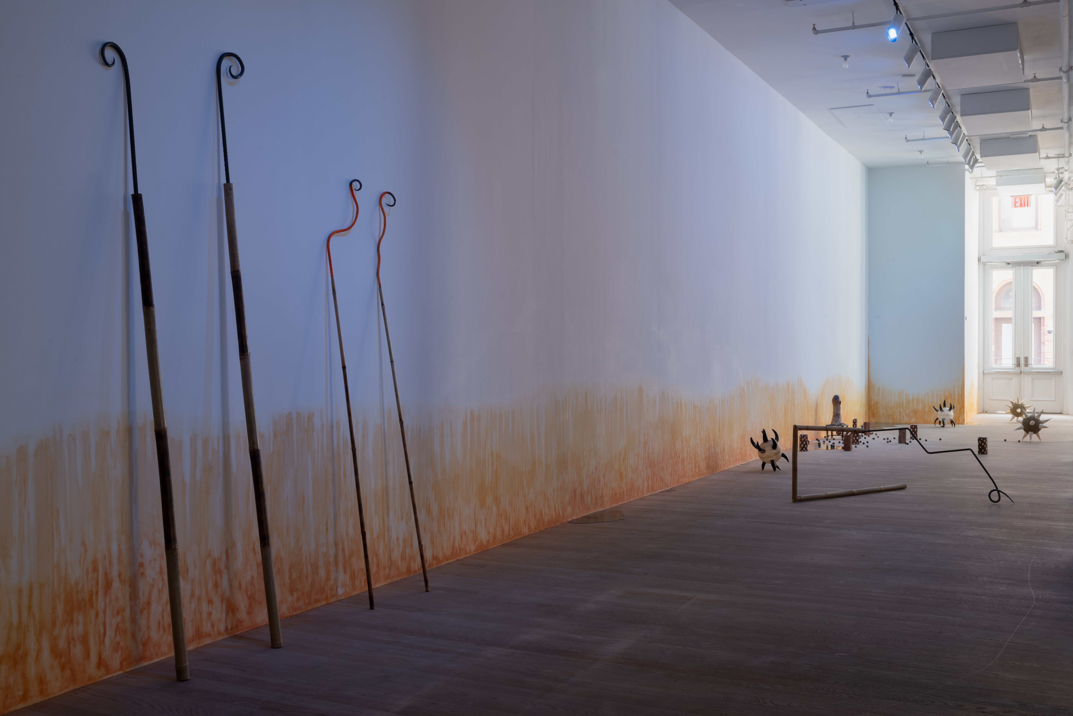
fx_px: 1043
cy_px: 358
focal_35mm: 35
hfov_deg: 54.4
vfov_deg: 37.9
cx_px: 536
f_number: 16
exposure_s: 3
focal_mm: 35
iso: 100
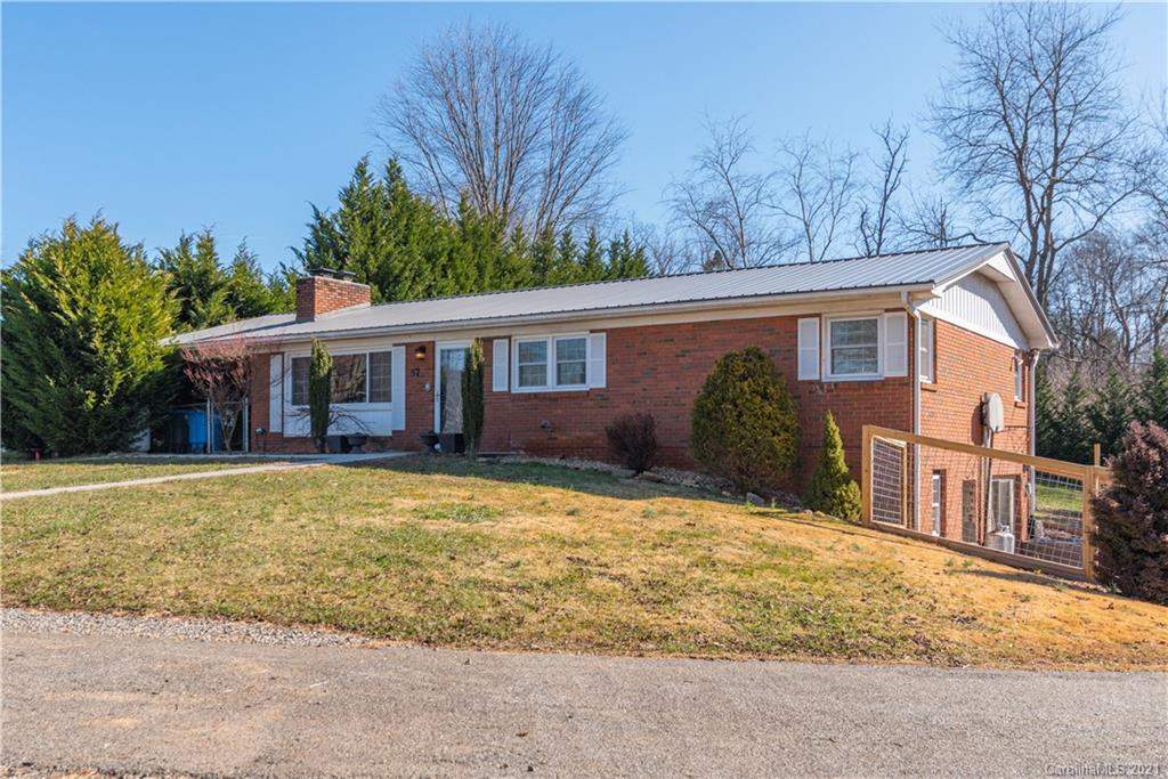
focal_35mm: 32
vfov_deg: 41.1
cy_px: 390
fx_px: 1038
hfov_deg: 58.7
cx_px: 584
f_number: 7.1
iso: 400
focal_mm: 32
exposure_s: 1/800
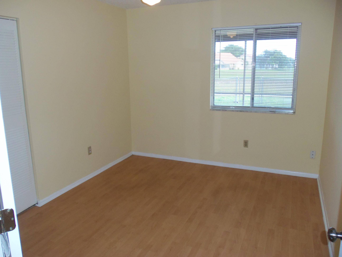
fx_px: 287
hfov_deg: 61.7
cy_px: 128
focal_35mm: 29
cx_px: 171
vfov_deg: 48.2
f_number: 3.4
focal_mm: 5.2
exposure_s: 1/30
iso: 125
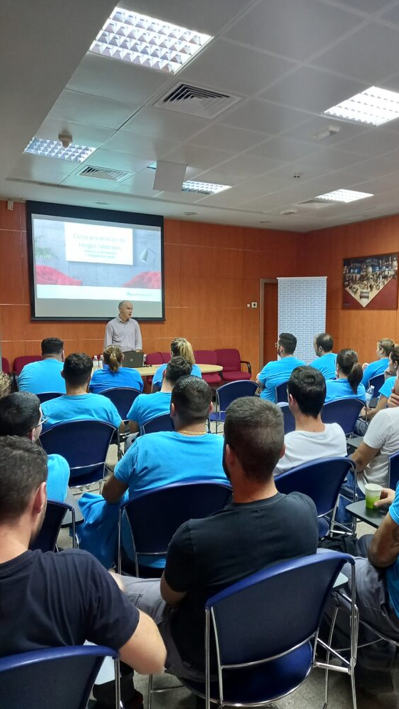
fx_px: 527
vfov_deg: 67.9
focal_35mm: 28
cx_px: 238
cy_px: 360
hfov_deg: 41.3
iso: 400
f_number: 2
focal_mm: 4.6
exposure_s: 1/19
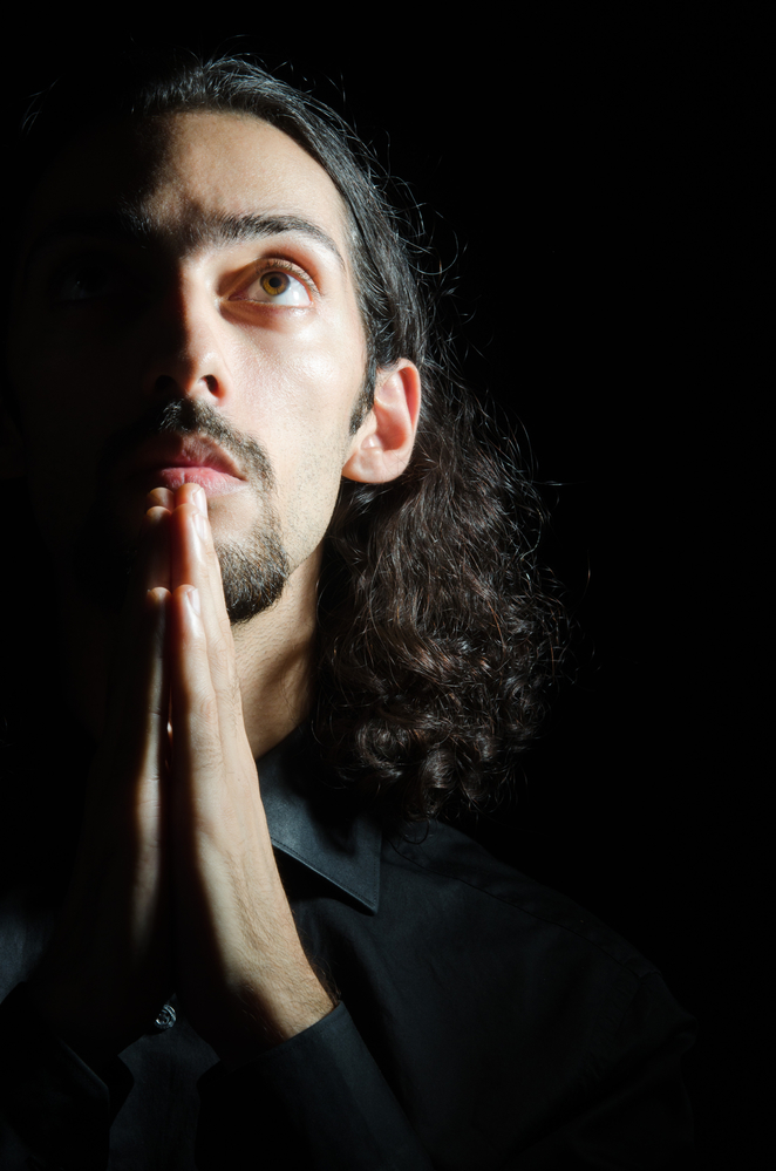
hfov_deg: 14.6
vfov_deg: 21.9
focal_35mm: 93
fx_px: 3019
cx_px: 388
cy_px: 586
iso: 100
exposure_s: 1/200
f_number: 16
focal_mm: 62
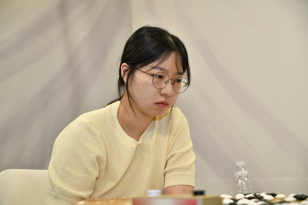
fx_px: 582
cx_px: 154
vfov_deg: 20.0
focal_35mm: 68
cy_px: 102
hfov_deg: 29.7
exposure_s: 1/125
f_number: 4
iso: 500
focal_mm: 68
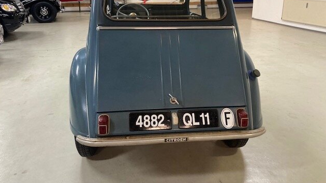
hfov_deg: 62.6
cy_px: 60
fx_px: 268
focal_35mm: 31
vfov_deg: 37.3
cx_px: 162
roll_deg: -1.7
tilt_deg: -16.6
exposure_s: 1/50
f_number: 1.8
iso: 200
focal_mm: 3.99
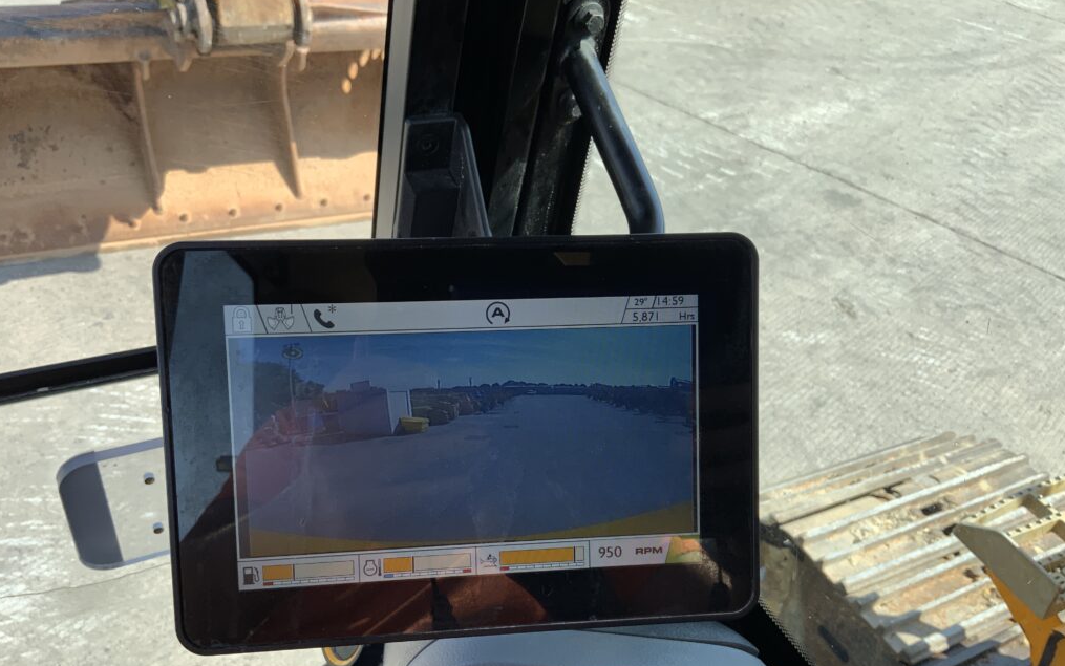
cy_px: 375
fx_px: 900
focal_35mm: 31
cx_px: 531
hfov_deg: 61.2
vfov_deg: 40.6
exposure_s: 1/524
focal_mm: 3
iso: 16
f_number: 1.8
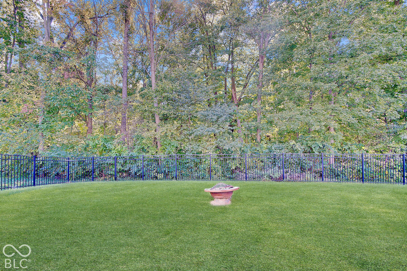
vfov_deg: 77.2
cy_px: 136
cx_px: 204
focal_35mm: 15
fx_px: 169
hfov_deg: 100.4
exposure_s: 1/13
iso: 100
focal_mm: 10
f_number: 9
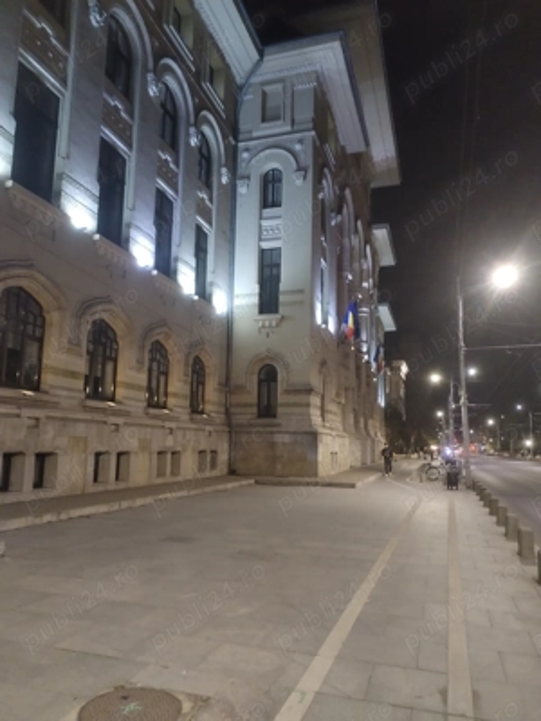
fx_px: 604
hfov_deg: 48.2
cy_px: 360
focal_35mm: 29
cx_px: 270
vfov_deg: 61.7
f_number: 1.8
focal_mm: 4.75
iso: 1358
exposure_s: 1/24
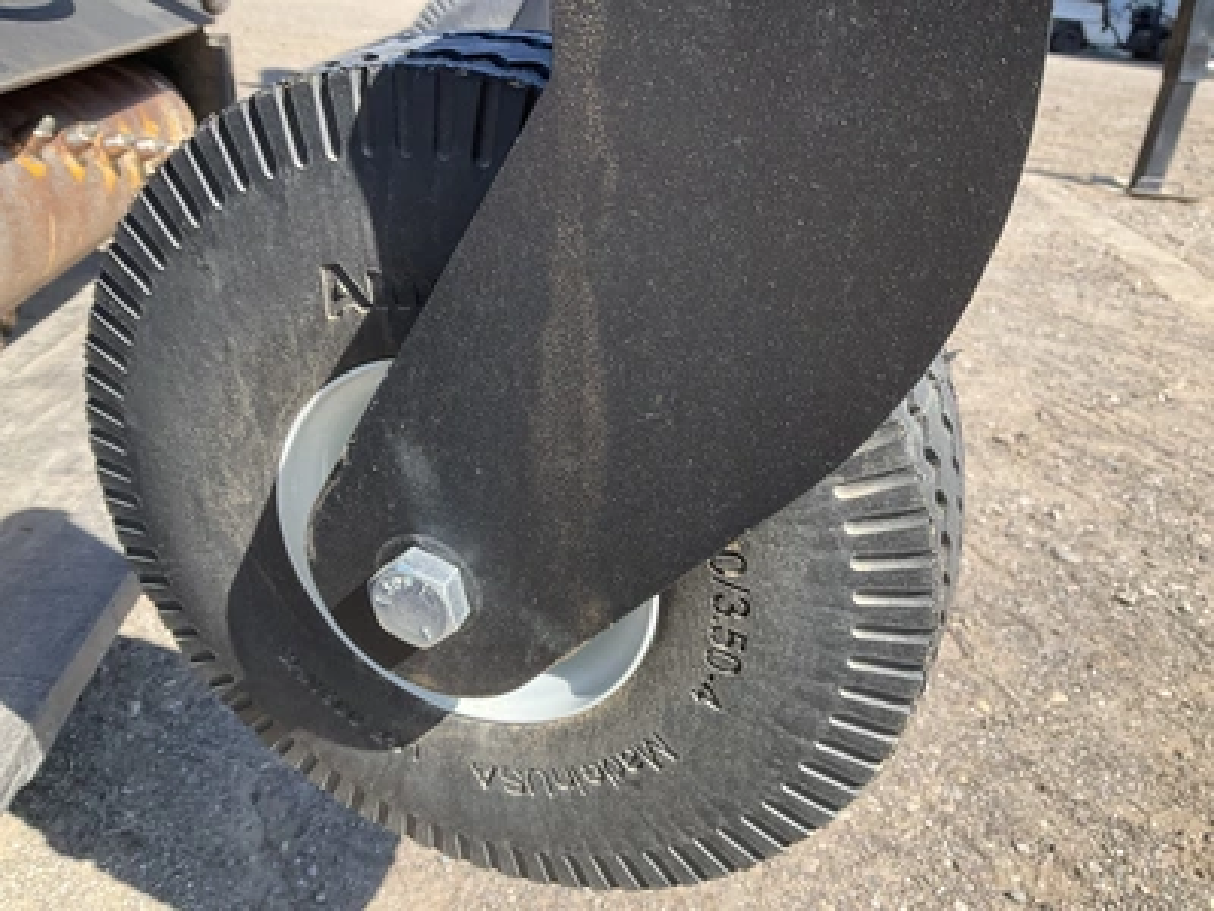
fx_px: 1017
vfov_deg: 48.2
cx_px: 607
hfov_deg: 61.7
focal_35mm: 29
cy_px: 456
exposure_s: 1/545
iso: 25
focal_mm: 3
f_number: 1.8
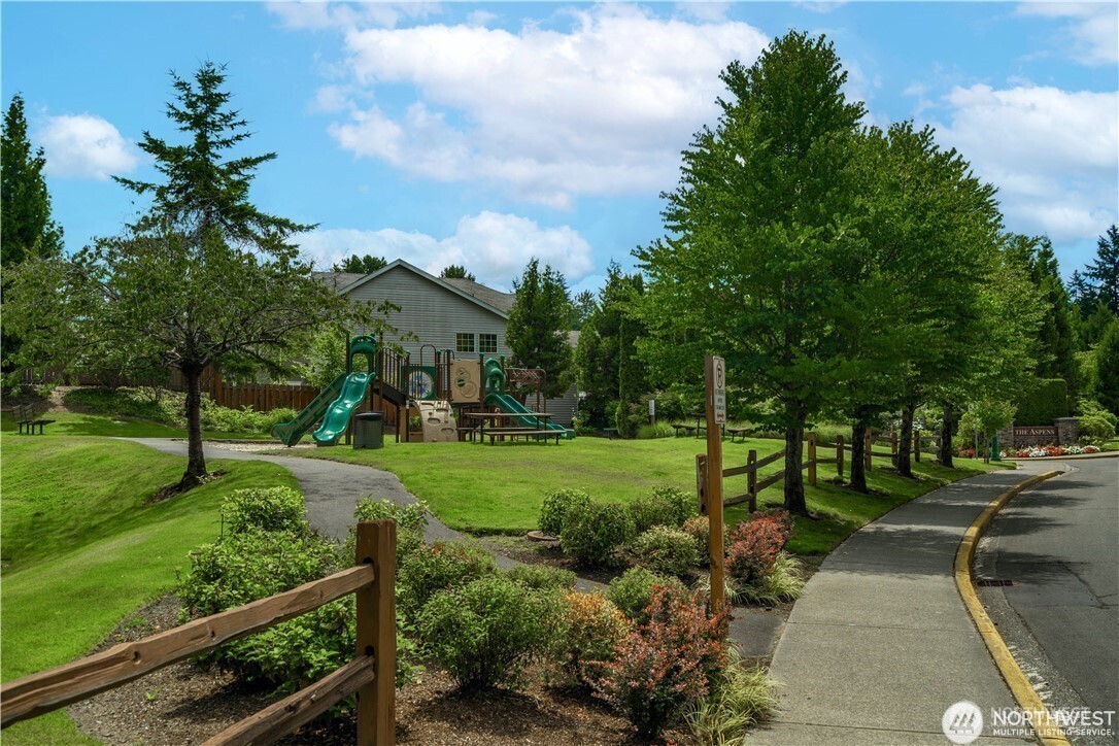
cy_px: 373
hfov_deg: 54.4
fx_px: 1088
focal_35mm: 35
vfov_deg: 37.9
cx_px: 560
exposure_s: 1/60
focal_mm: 35
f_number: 6.3
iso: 100
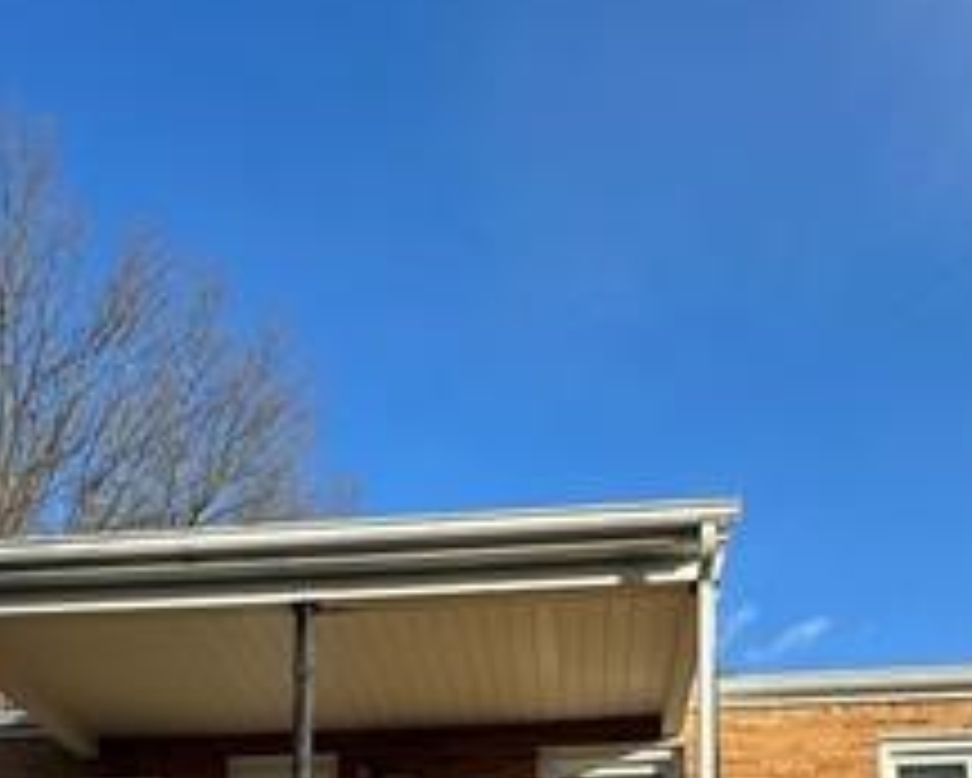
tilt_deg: +8.8
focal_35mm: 38
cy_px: 1030
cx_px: 464
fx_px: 1094
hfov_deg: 47.9
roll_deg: +0.7
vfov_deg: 30.3
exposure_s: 1/895
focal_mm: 2.22
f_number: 2.2
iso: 40
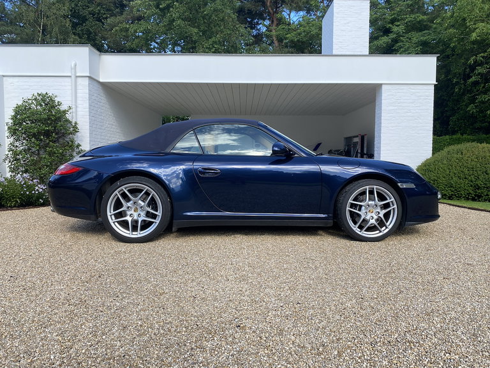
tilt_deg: -4.2
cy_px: 184
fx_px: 368
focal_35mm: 26
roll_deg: -1.2
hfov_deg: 67.3
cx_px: 245
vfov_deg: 53.1
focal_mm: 4.25
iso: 32
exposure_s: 1/539
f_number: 1.8
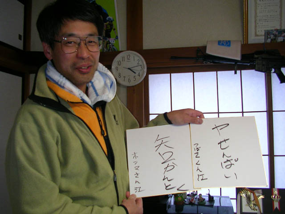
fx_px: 313
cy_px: 107
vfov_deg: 37.7
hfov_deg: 49.0
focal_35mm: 38
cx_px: 142
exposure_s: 1/31.6
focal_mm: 6
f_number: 2.9
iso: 100
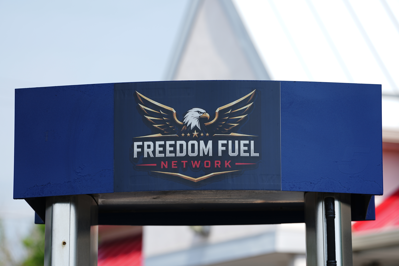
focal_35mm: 200
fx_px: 2216
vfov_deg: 6.9
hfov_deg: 10.3
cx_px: 200
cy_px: 133
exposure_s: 1/400
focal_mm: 200
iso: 50
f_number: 4.5
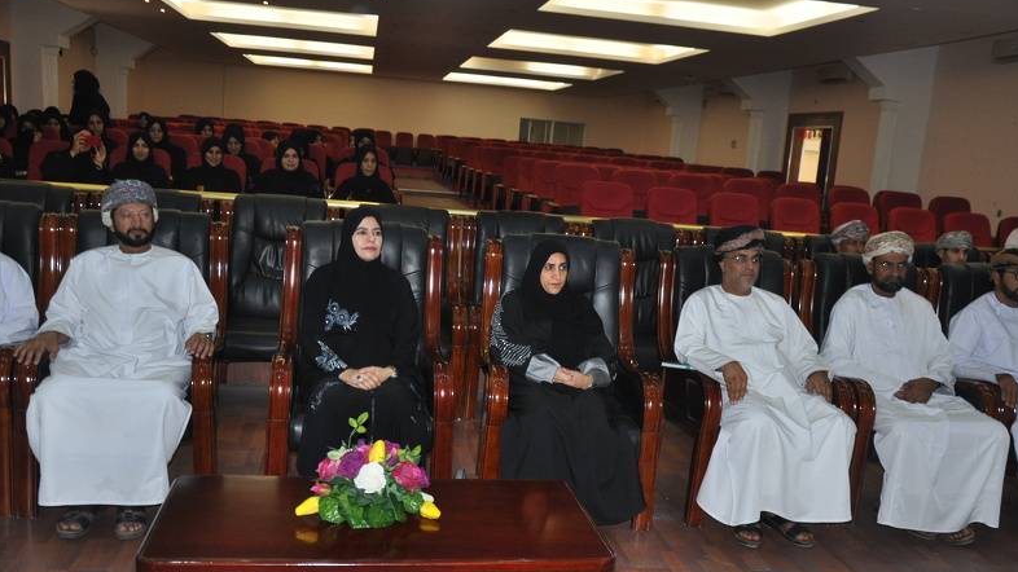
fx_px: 905
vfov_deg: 35.0
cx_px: 514
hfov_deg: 58.7
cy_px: 325
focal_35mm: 34
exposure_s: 1/60
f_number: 3.8
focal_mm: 21
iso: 800
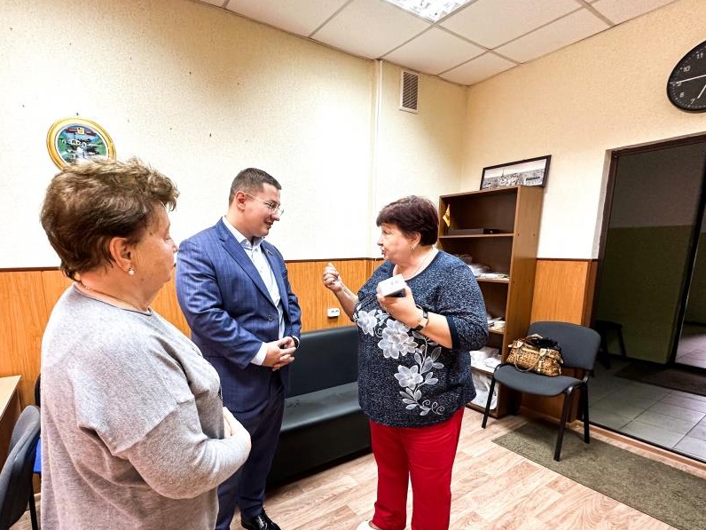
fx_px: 367
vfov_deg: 70.9
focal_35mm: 18
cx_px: 309
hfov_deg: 87.3
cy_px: 315
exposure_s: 1/50
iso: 200
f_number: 2.2
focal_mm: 2.22
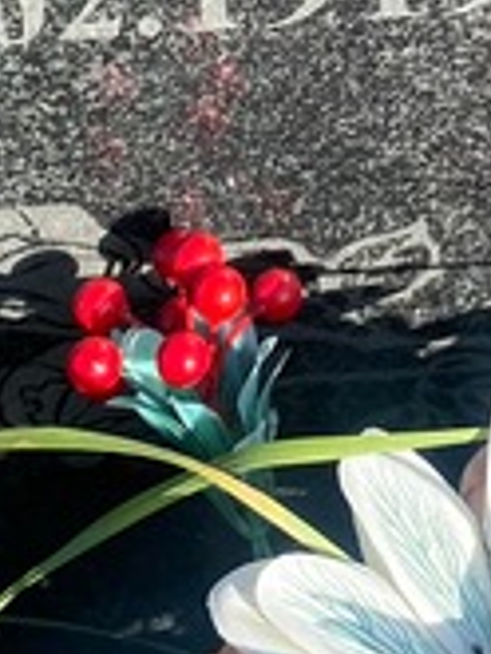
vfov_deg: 14.0
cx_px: 503
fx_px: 2380
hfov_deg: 11.6
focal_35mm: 126
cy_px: -491
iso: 32
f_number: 1.8
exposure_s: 1/788
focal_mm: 4.25
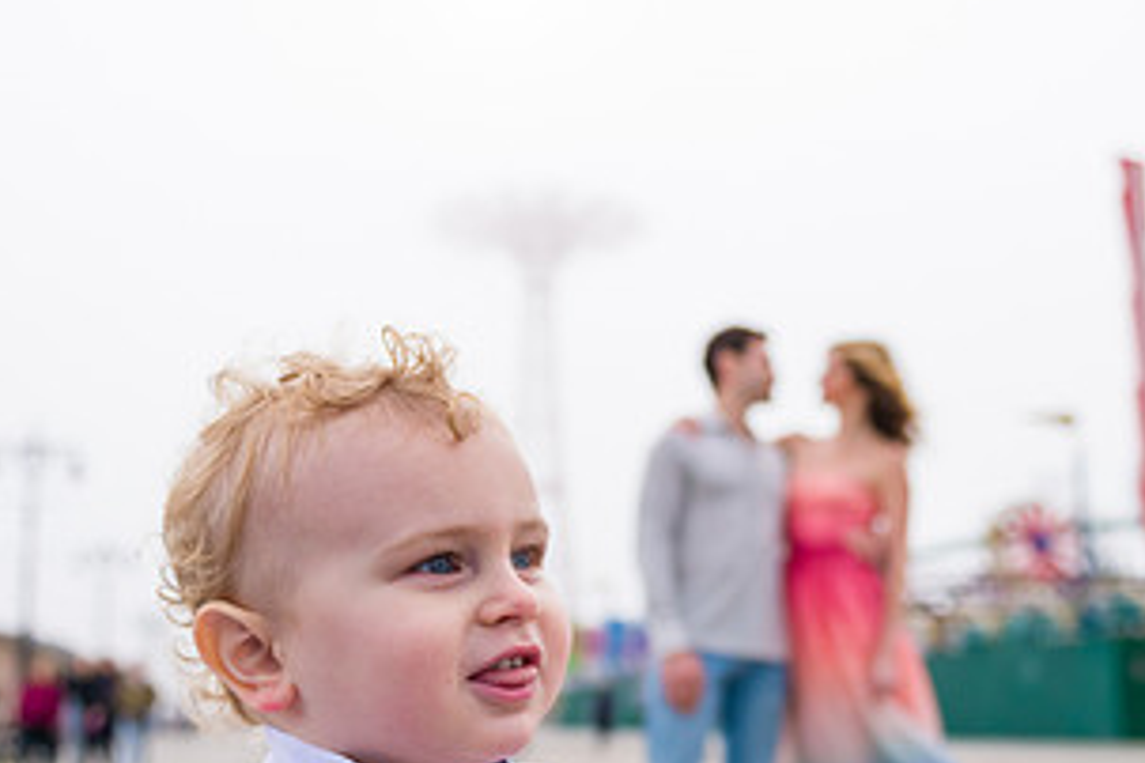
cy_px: 538
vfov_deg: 28.9
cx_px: 642
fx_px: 1463
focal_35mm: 46
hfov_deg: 42.7
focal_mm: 24
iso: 200
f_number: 3.2
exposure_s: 1/4000
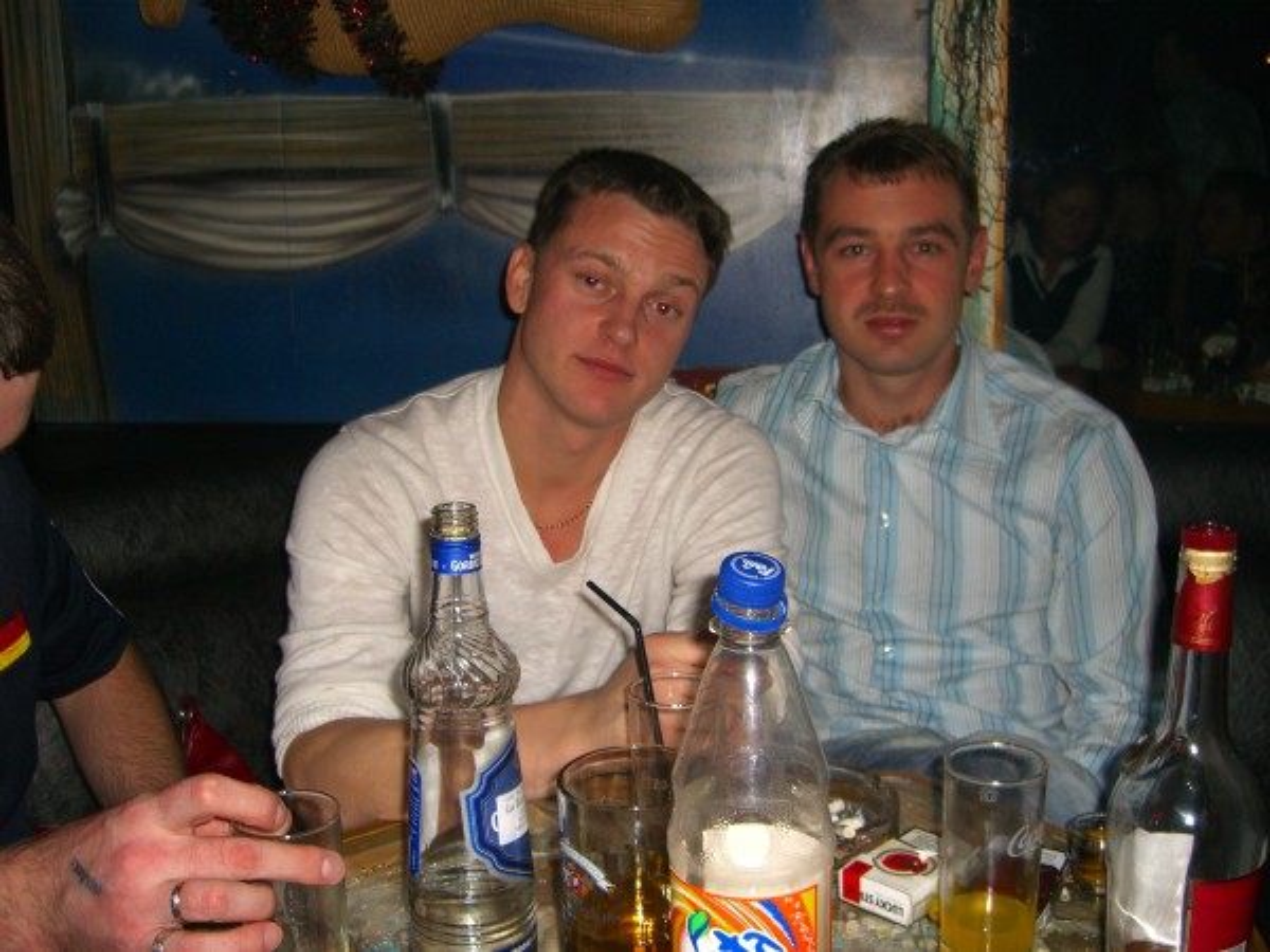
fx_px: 1394
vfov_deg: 37.7
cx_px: 635
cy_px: 476
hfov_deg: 49.0
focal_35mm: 38
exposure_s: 1/60
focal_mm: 7.9
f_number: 2.8
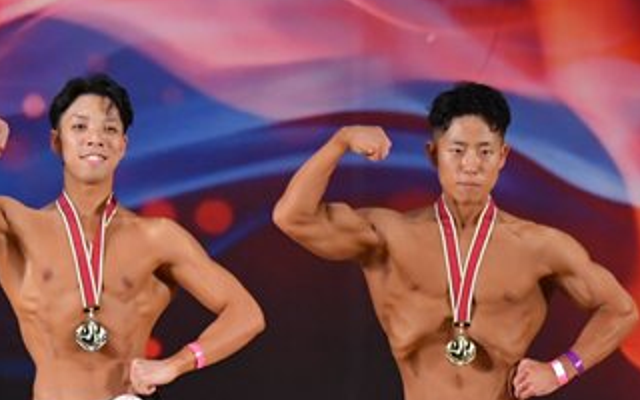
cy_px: 452
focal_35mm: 499
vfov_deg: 2.6
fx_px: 8704
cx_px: 511
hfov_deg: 4.2
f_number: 5.6
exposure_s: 1/400
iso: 3200
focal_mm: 135
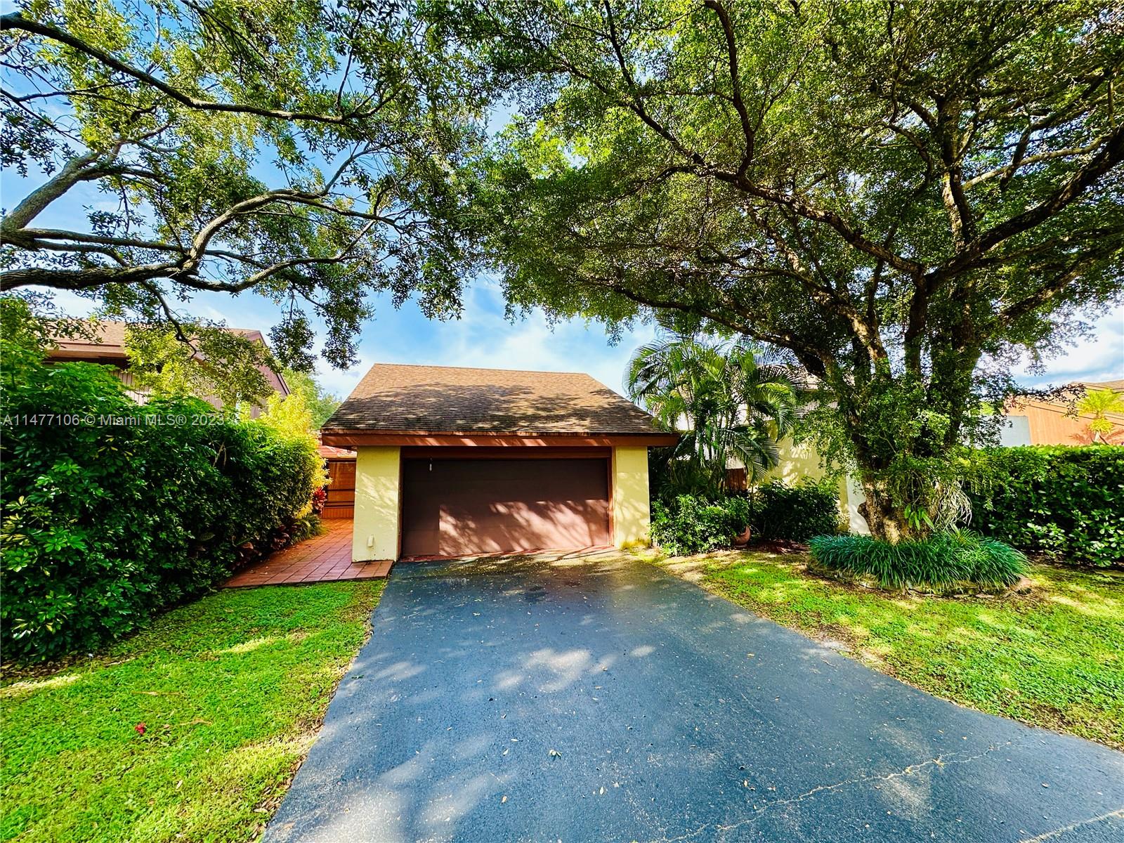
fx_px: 455
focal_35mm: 14
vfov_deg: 85.7
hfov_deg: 102.1
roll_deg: +0.6
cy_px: 422
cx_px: 562
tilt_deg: +6.8
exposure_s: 1/397
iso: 40
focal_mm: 2.22
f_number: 2.2
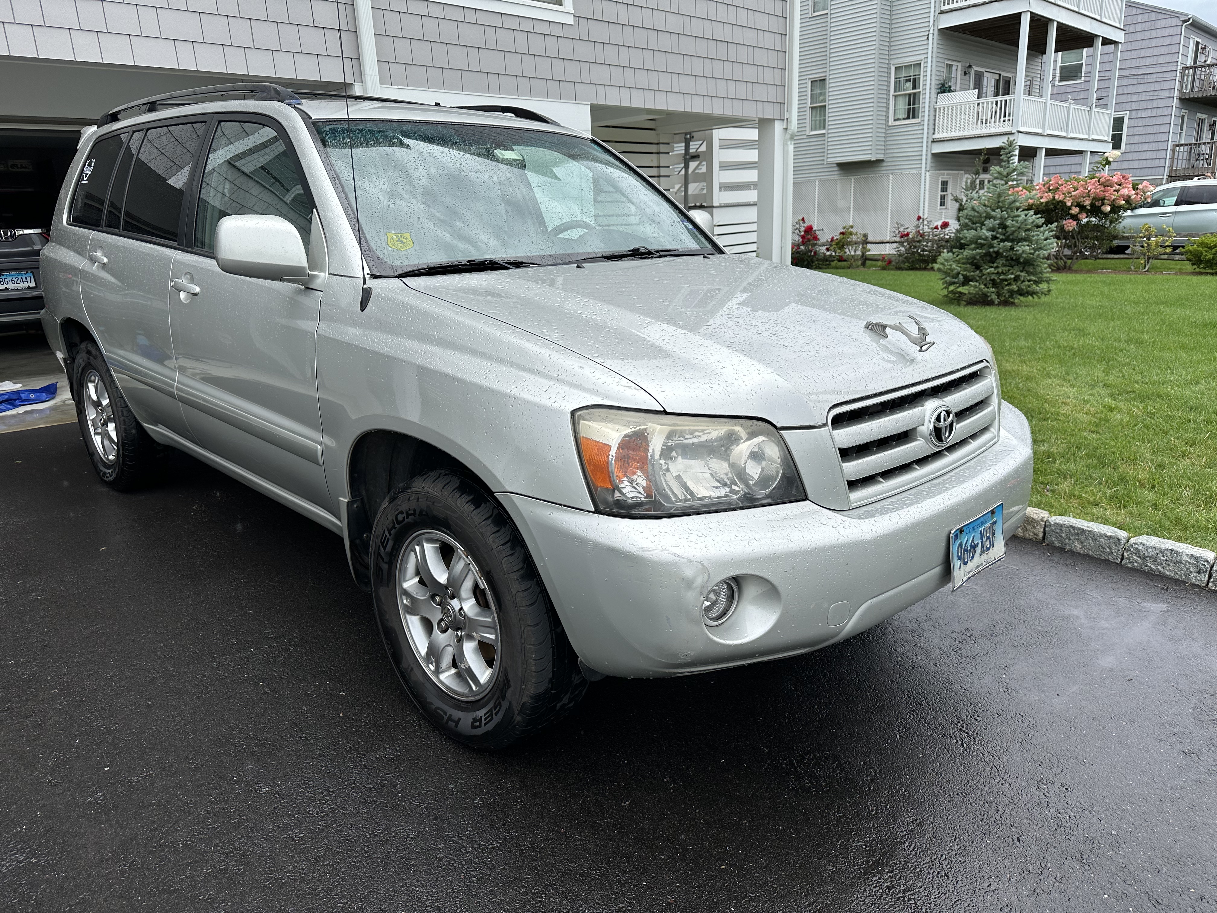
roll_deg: +2.1
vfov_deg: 56.8
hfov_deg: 71.6
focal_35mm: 24
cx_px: 608
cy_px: 456
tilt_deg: -15.9
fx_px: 844
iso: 80
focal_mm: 6.86
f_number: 1.78
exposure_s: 1/1357
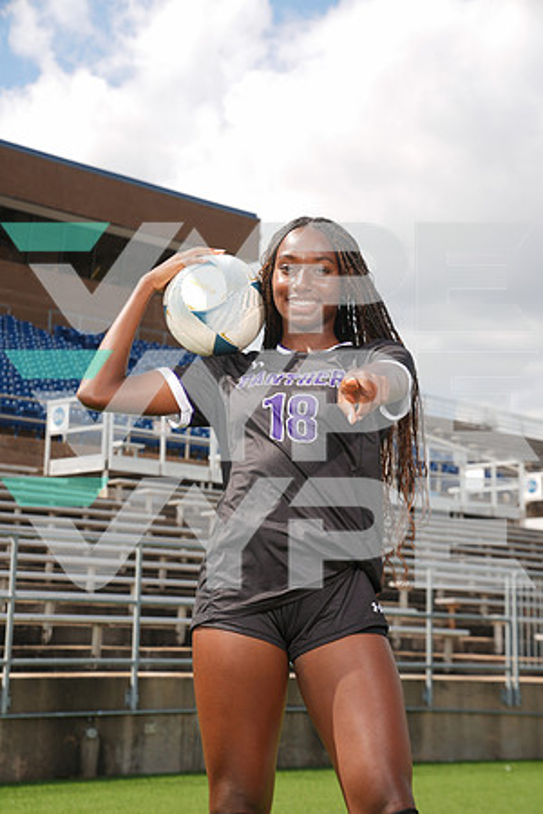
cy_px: 407
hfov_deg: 19.5
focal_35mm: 70
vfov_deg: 28.8
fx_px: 1584
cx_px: 272
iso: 80
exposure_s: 1/200
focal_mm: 70
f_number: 7.1
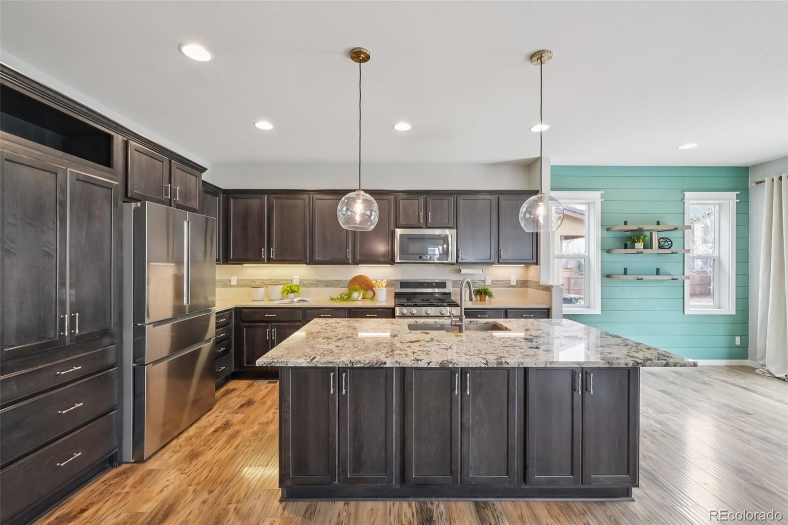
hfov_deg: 100.4
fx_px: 328
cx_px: 394
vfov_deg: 77.3
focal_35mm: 15
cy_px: 262
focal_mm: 10
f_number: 8
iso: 800
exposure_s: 1/6
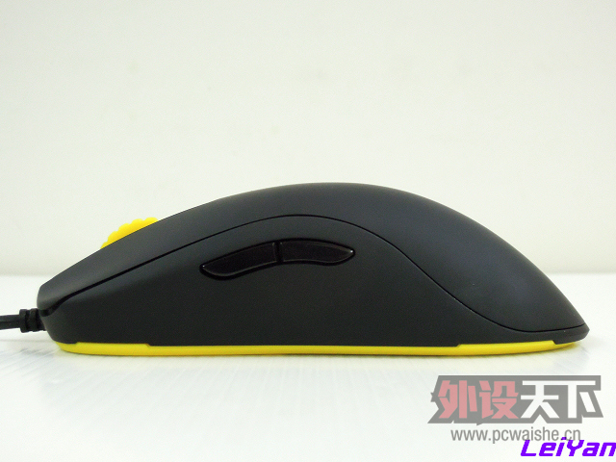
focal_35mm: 62
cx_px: 308
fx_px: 1103
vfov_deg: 23.7
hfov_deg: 31.2
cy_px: 231
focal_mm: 11.1
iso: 800
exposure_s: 1/20
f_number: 4.2
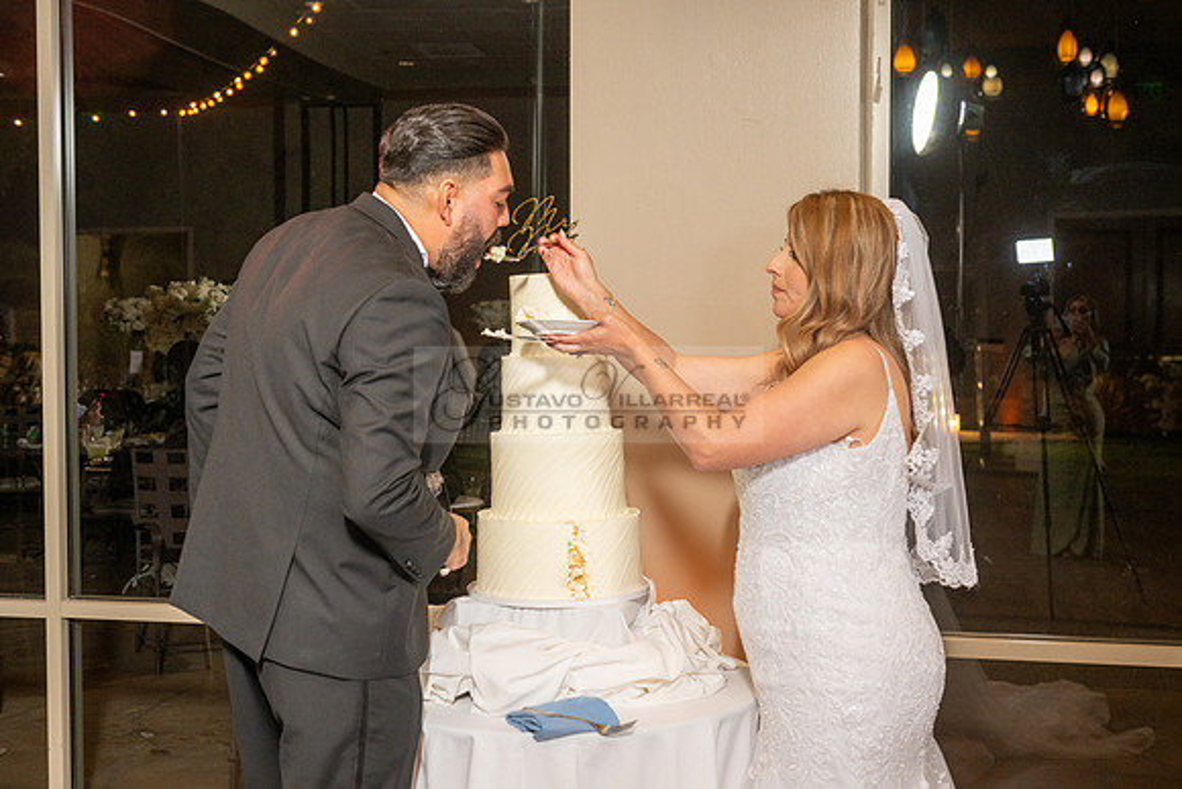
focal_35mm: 48
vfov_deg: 28.1
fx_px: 1576
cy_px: 394
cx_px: 591
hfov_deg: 41.1
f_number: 5
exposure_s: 1/200
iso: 800
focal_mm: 48
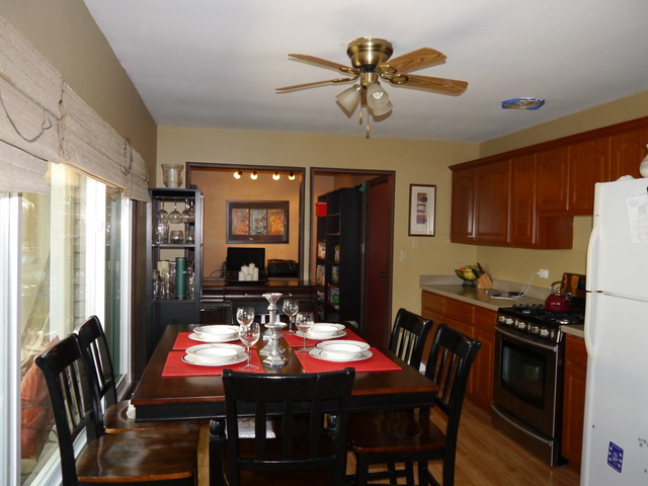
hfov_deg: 63.4
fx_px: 524
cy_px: 243
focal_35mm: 28
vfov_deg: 49.7
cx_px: 324
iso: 800
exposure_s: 1/125
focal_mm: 14
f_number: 3.5
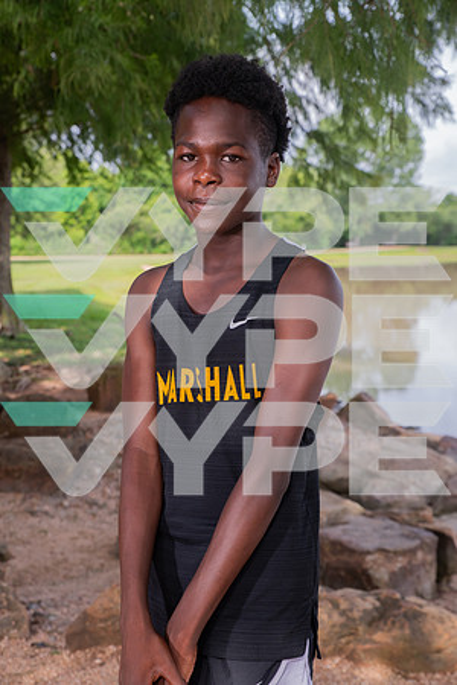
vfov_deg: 36.2
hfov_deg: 24.6
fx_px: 1047
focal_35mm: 55
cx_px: 228
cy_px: 342
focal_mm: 55
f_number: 7.1
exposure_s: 1/320
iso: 320
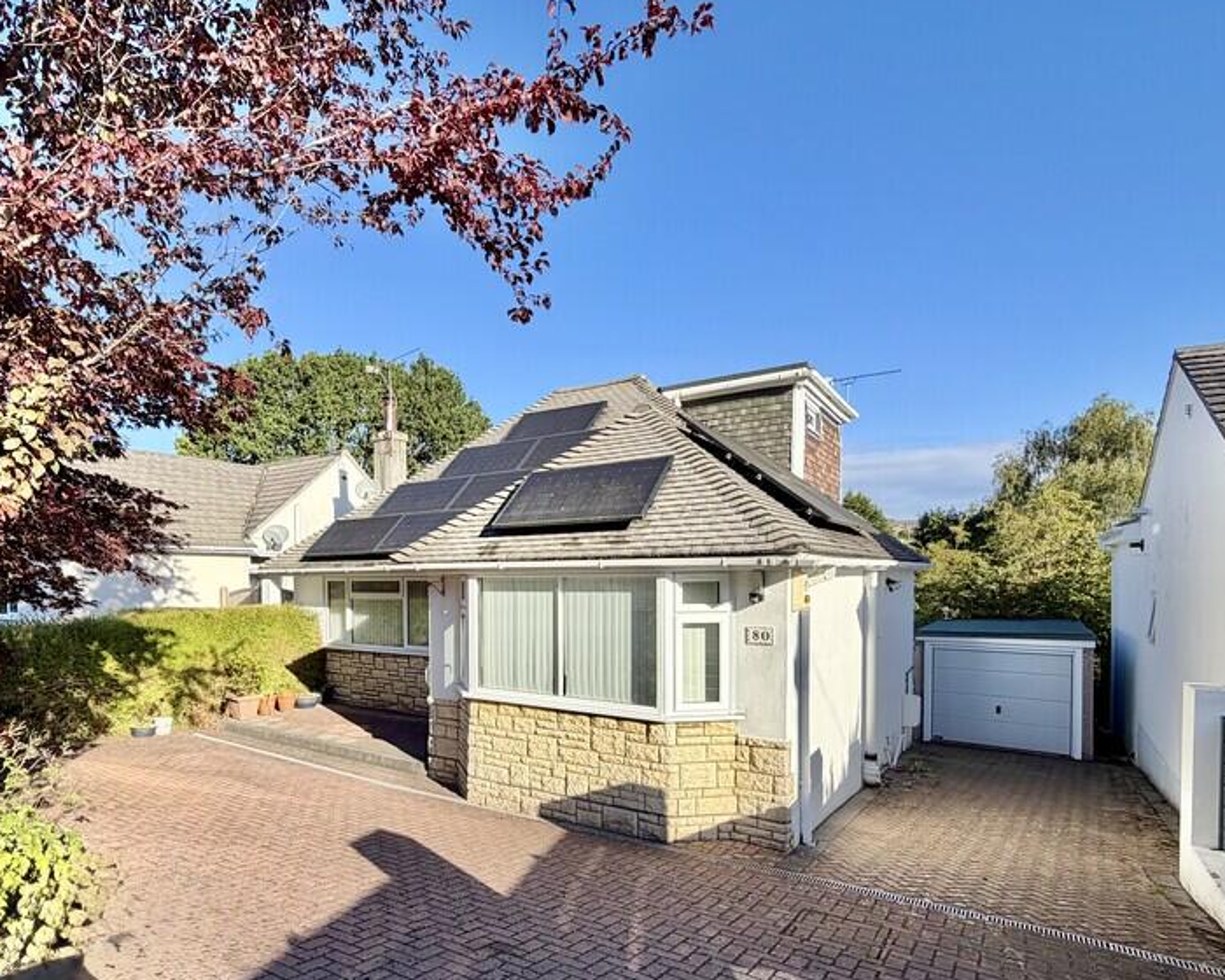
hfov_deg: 78.8
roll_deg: +0.6
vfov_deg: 67.3
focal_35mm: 20
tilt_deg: -1.1
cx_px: 453
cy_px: 597
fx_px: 725
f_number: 2.2
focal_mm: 2.22
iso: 40
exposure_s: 1/770
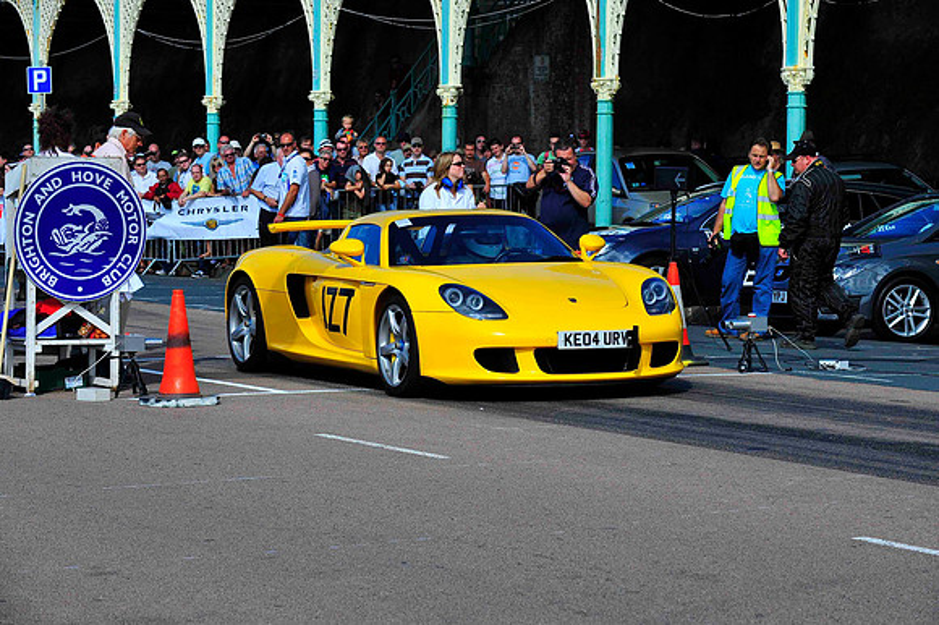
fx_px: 3128
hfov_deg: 17.1
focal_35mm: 120
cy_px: 312
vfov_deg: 11.4
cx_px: 470
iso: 400
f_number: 10
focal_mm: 120
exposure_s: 1/800
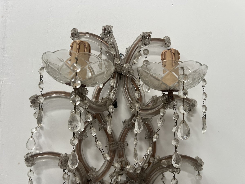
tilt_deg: +4.8
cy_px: 92
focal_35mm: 26
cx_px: 122
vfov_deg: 53.1
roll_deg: -0.4
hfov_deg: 67.3
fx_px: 184
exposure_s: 1/121
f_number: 1.5
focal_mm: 5.7
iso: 125
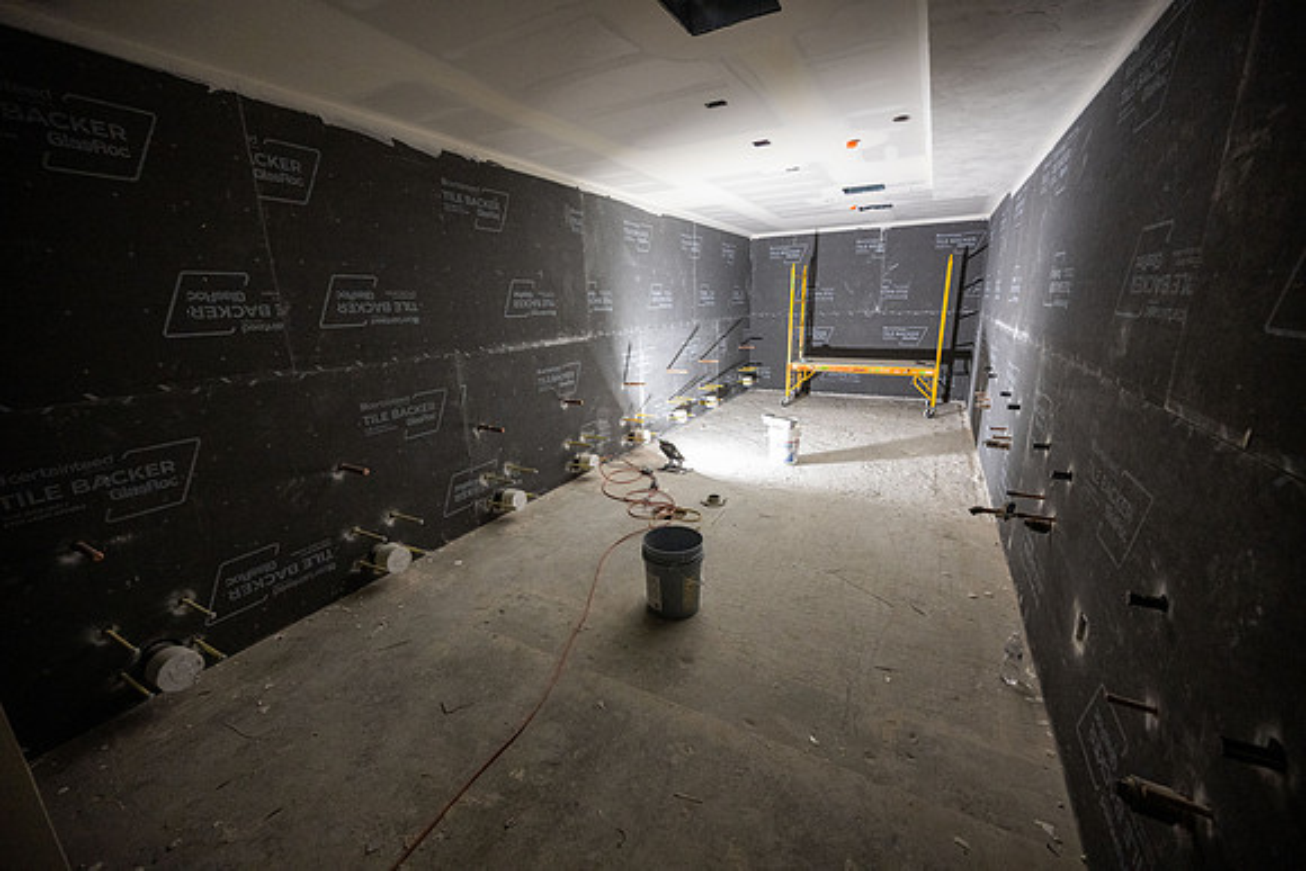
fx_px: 508
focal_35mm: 14
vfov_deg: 81.2
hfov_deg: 104.2
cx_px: 653
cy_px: 436
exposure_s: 1/100
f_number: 4
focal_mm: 14
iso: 2500
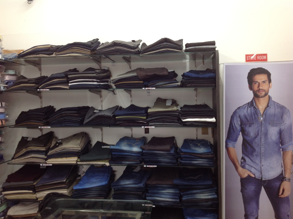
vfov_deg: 40.6
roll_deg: -0.5
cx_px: 146
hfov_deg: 52.7
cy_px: 110
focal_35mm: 35
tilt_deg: -4.6
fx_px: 296
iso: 64
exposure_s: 1/25
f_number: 2.4
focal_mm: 4.28
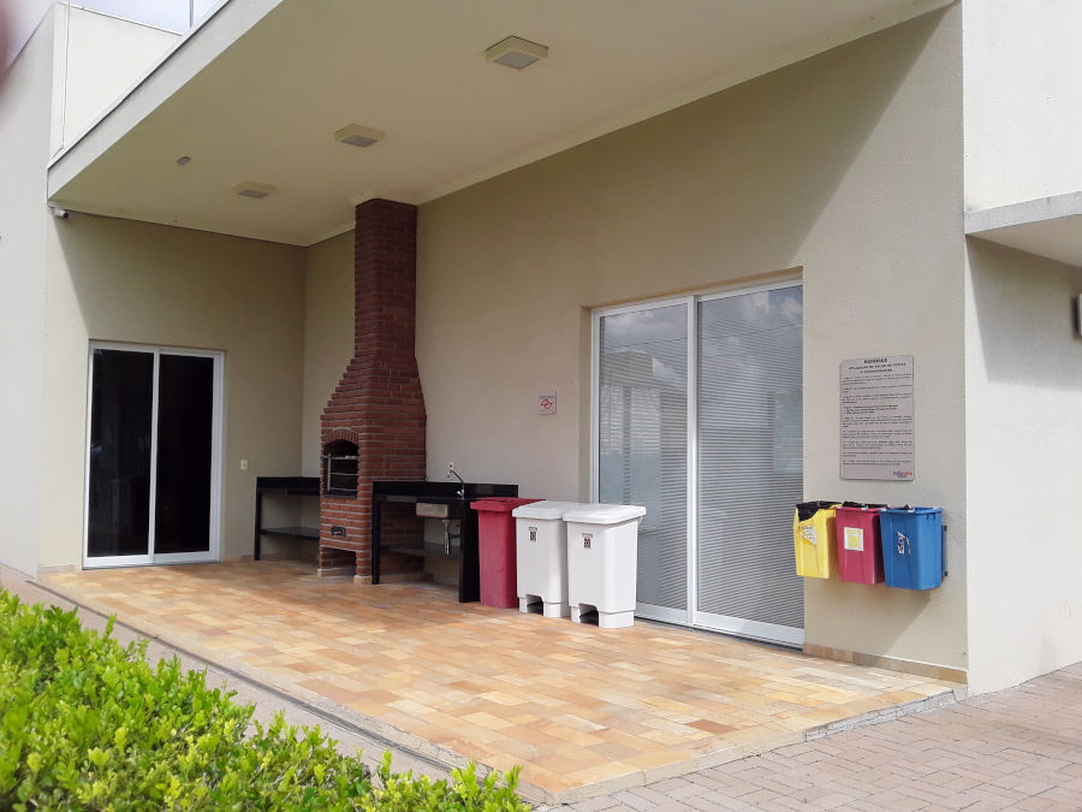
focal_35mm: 31
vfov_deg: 45.4
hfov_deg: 58.4
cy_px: 406
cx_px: 541
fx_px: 969
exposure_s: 1/615
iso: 40
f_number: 2.2
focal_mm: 3.3
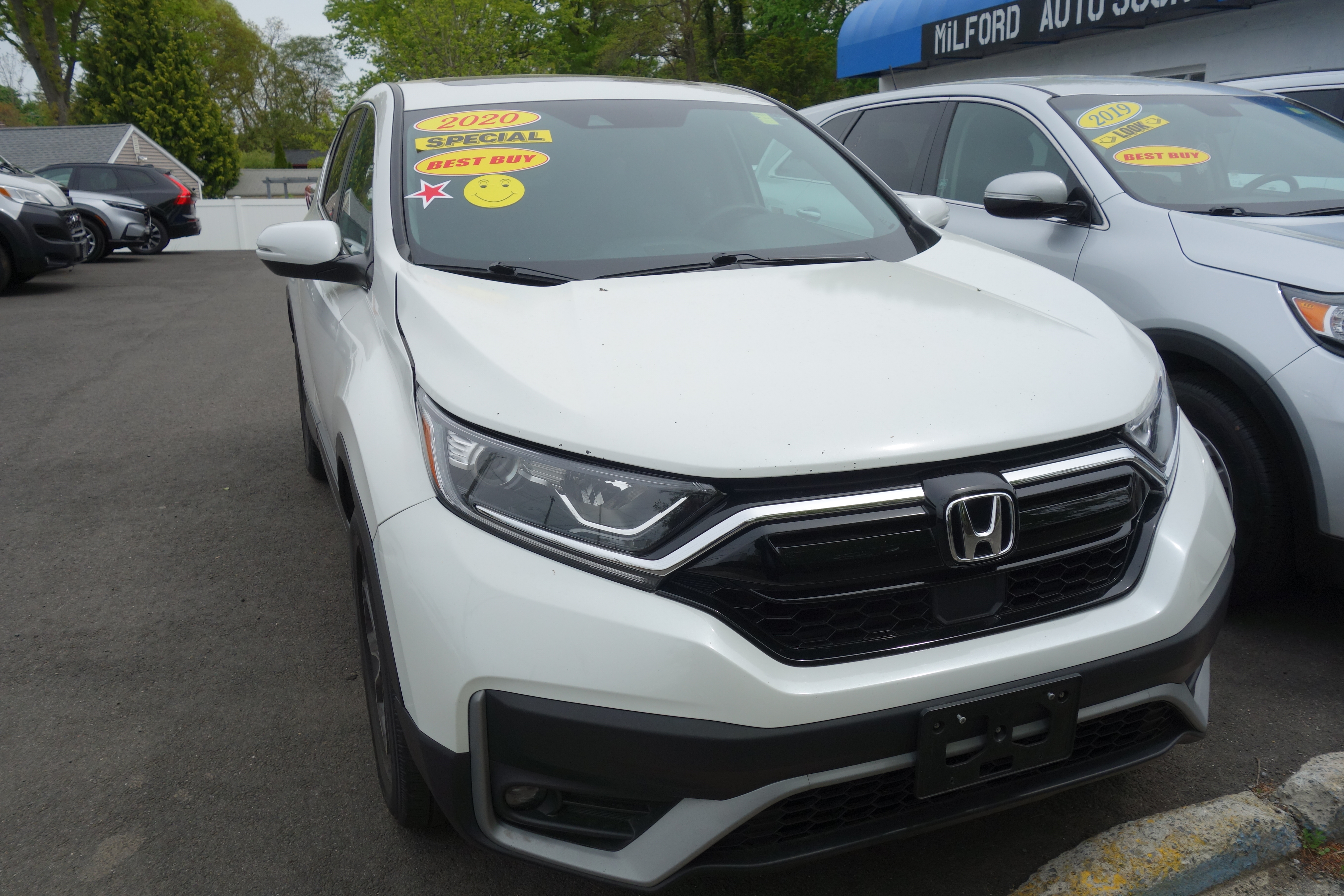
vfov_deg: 46.4
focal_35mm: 28
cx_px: 672
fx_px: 1045
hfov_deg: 65.5
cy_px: 448
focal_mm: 10.4
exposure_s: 1/500
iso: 125
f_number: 5.6
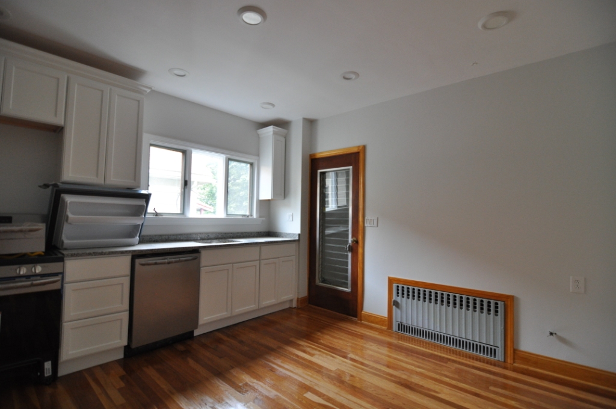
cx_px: 308
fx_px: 282
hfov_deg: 95.1
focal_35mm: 16
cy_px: 204
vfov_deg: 71.9
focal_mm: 11
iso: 800
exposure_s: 1/60
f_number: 4
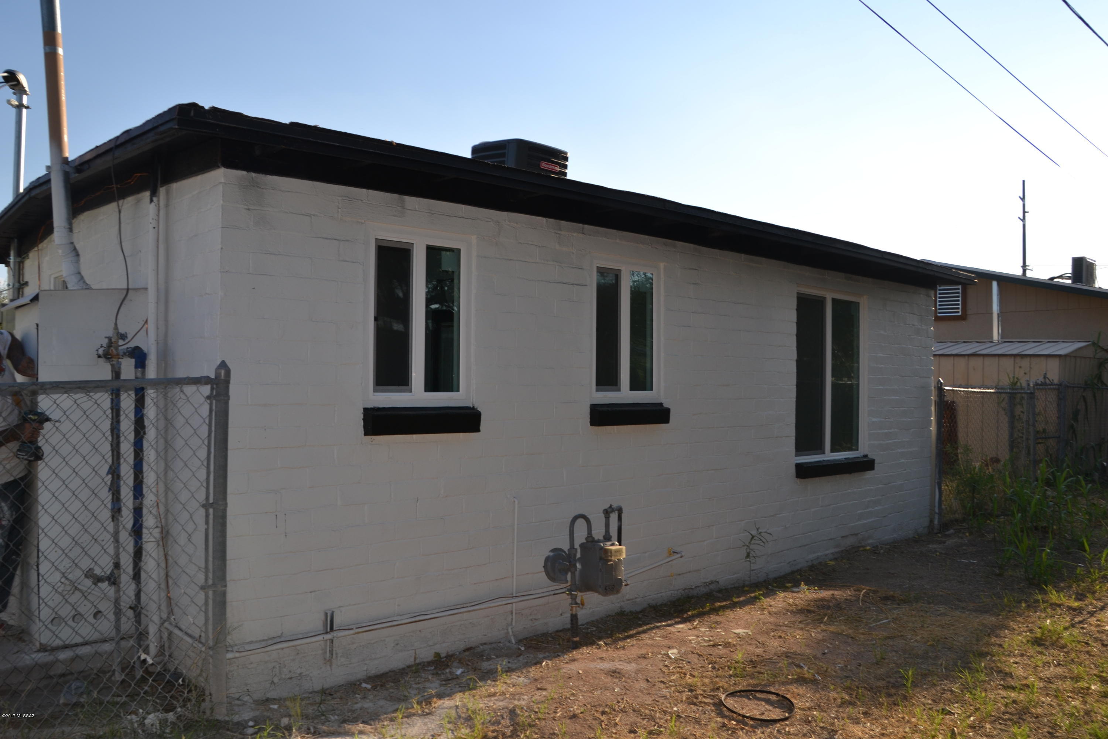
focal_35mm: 30
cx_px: 554
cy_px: 370
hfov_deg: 61.9
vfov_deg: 43.6
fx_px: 923
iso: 100
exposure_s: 1/200
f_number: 9
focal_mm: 20
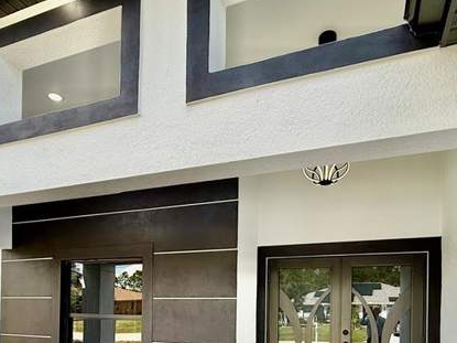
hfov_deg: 65.3
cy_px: 307
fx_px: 356
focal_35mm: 27
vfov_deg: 46.5
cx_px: 237
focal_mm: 2.22
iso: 50
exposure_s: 1/319
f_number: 2.2
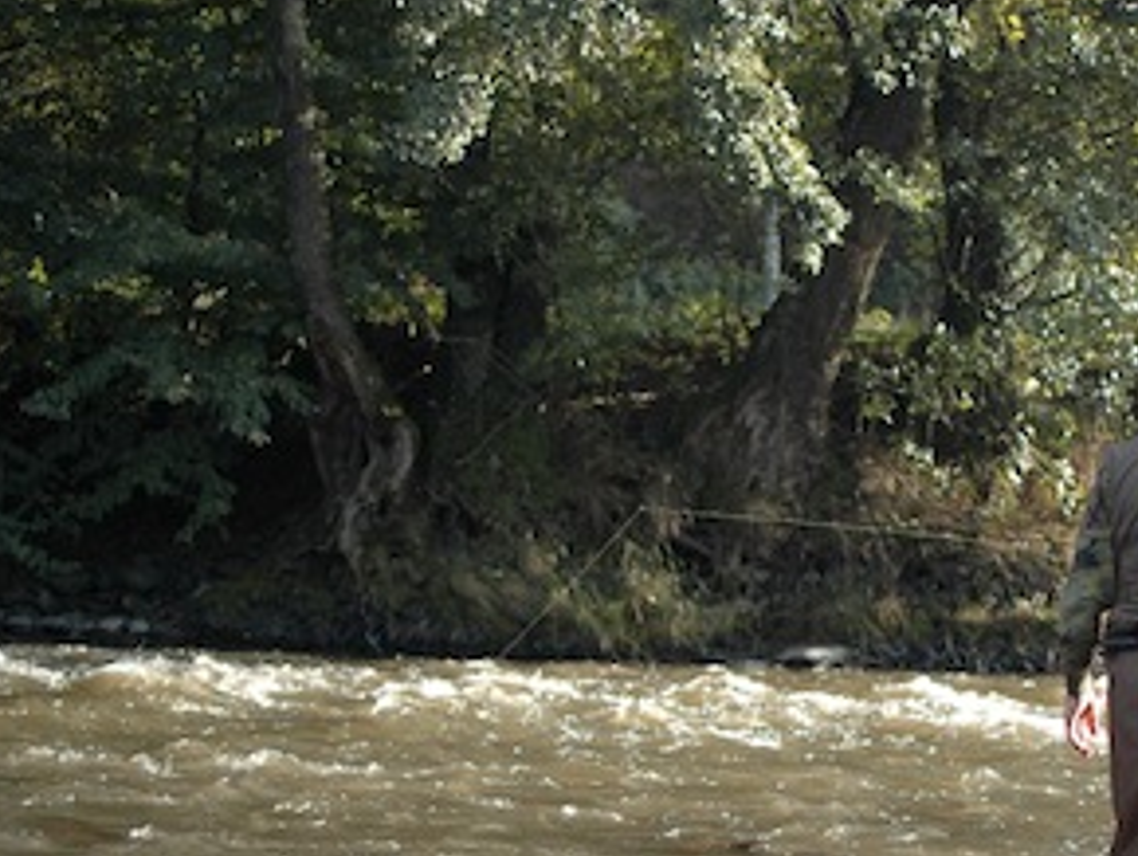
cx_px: 804
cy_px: 518
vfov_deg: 17.0
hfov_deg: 22.4
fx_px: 2857
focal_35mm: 87
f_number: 2
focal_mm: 35
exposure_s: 1/640
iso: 400
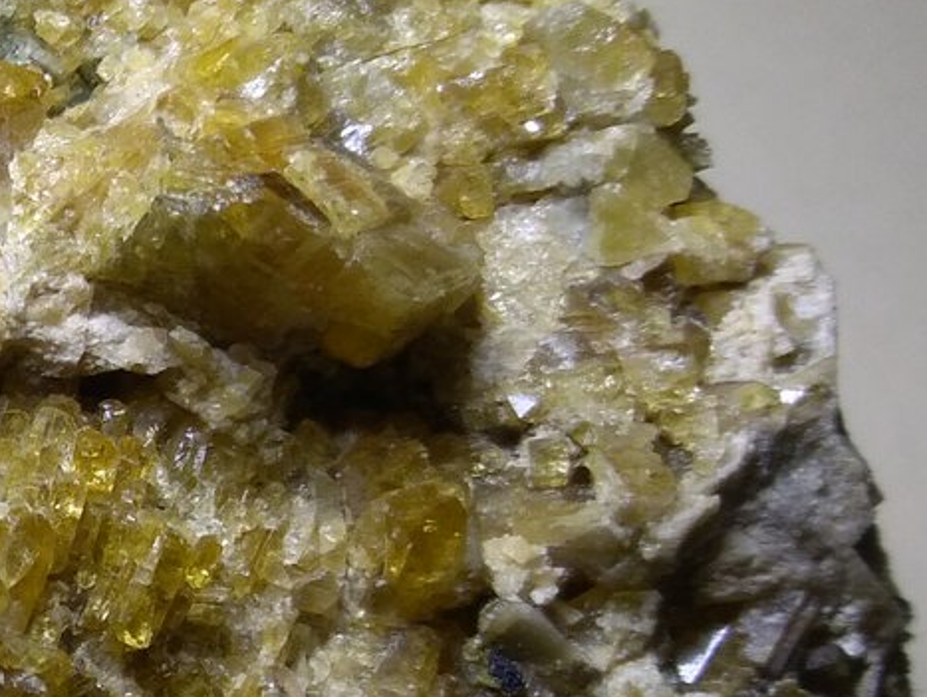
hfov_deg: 19.0
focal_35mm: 89
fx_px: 2385
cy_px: 532
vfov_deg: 16.5
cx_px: -514
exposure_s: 1/121
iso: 100
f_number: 2
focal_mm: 3.54
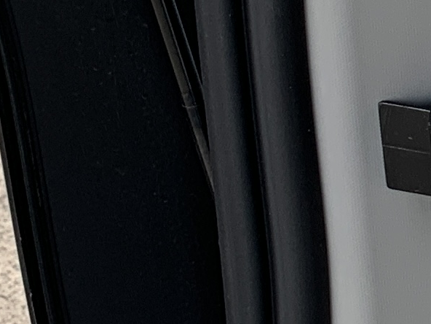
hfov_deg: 10.0
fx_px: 2204
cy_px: 122
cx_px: 988
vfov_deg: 8.4
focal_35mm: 177
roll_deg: +2.1
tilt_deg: -25.5
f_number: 1.8
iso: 32
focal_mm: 4.25
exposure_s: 1/122
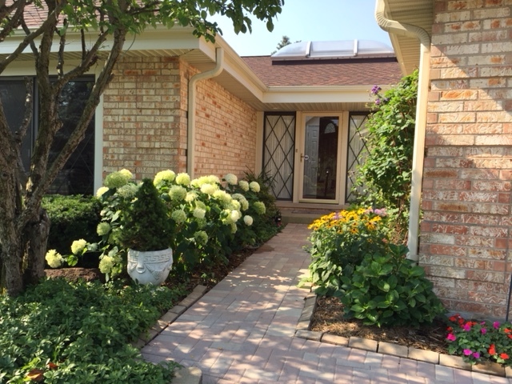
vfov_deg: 48.2
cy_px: 192
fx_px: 429
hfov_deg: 61.7
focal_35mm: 29
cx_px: 256
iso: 32
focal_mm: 4.15
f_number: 2.2
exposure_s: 1/760
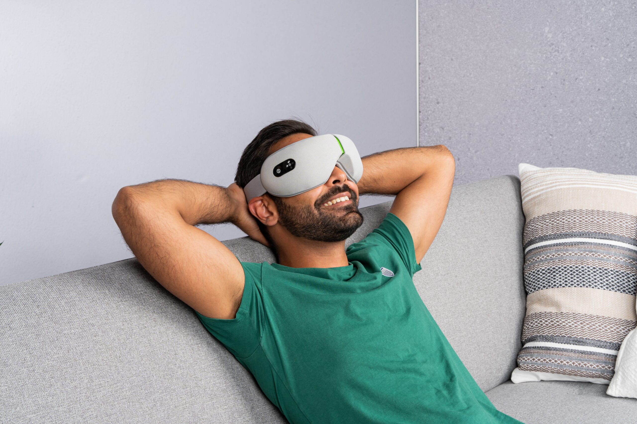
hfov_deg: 41.9
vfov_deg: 28.7
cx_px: 318
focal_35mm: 47
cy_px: 212
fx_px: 832
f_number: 16
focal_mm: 47
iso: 200
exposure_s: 1/200
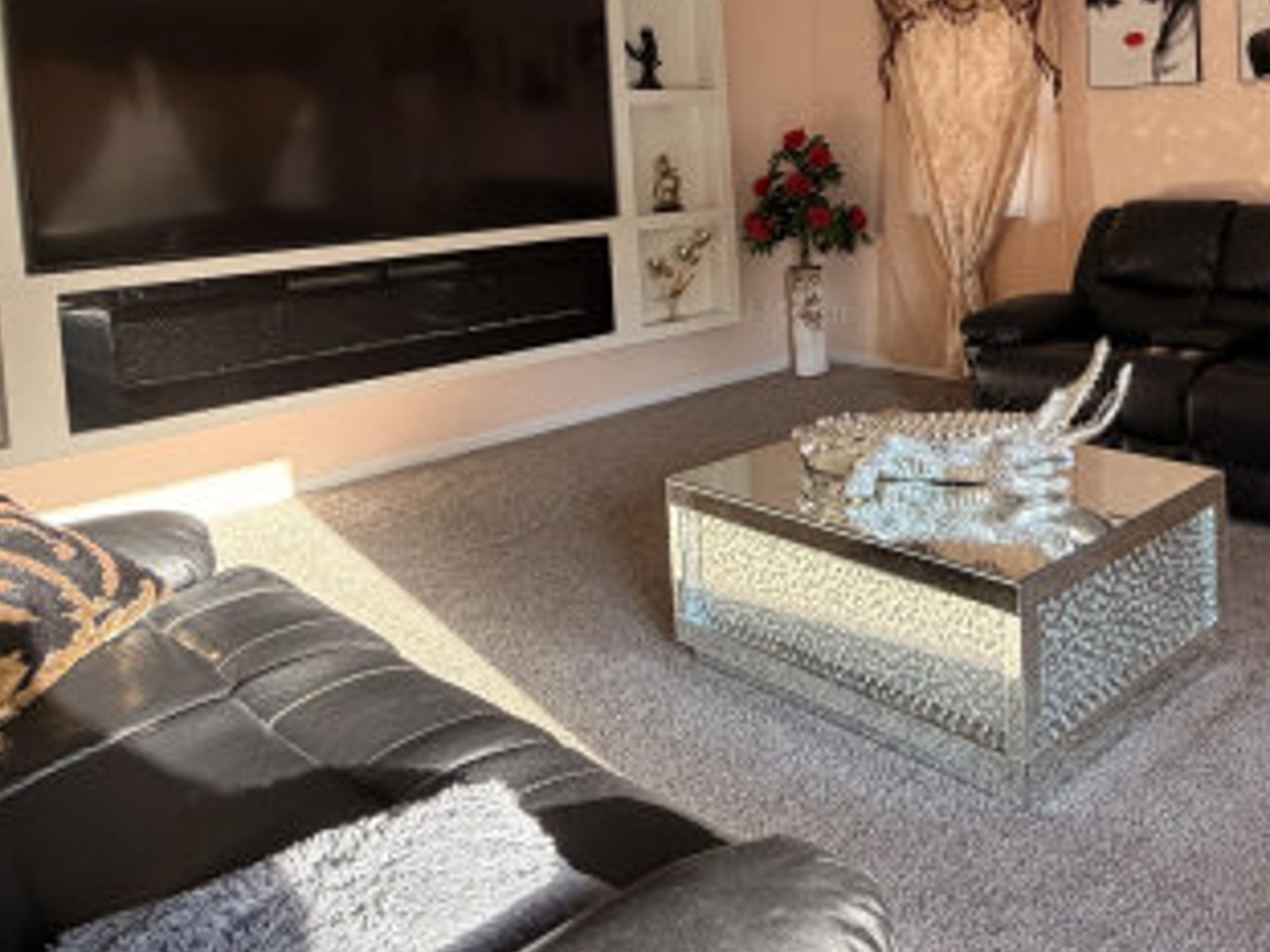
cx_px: 1178
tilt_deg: -2.6
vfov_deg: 44.3
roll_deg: +1.8
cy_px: 176
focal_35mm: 30
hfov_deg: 51.7
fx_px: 1100
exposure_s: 1/121
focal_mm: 2.22
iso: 160
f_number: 2.2
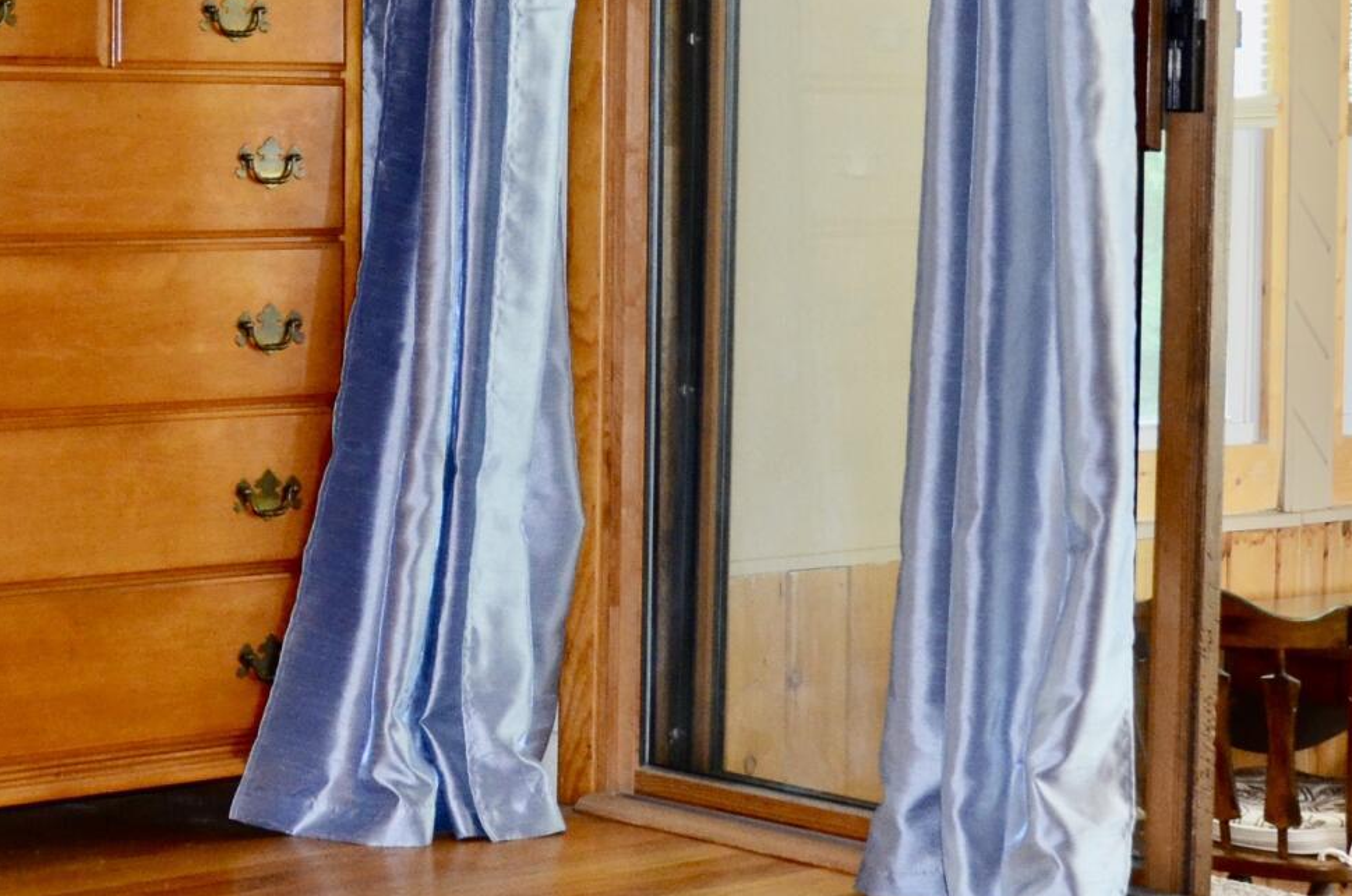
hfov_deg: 20.3
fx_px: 3656
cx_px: -11
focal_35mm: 98
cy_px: 284
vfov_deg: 13.9
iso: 900
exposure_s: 1/60
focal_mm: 21
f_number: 3.8
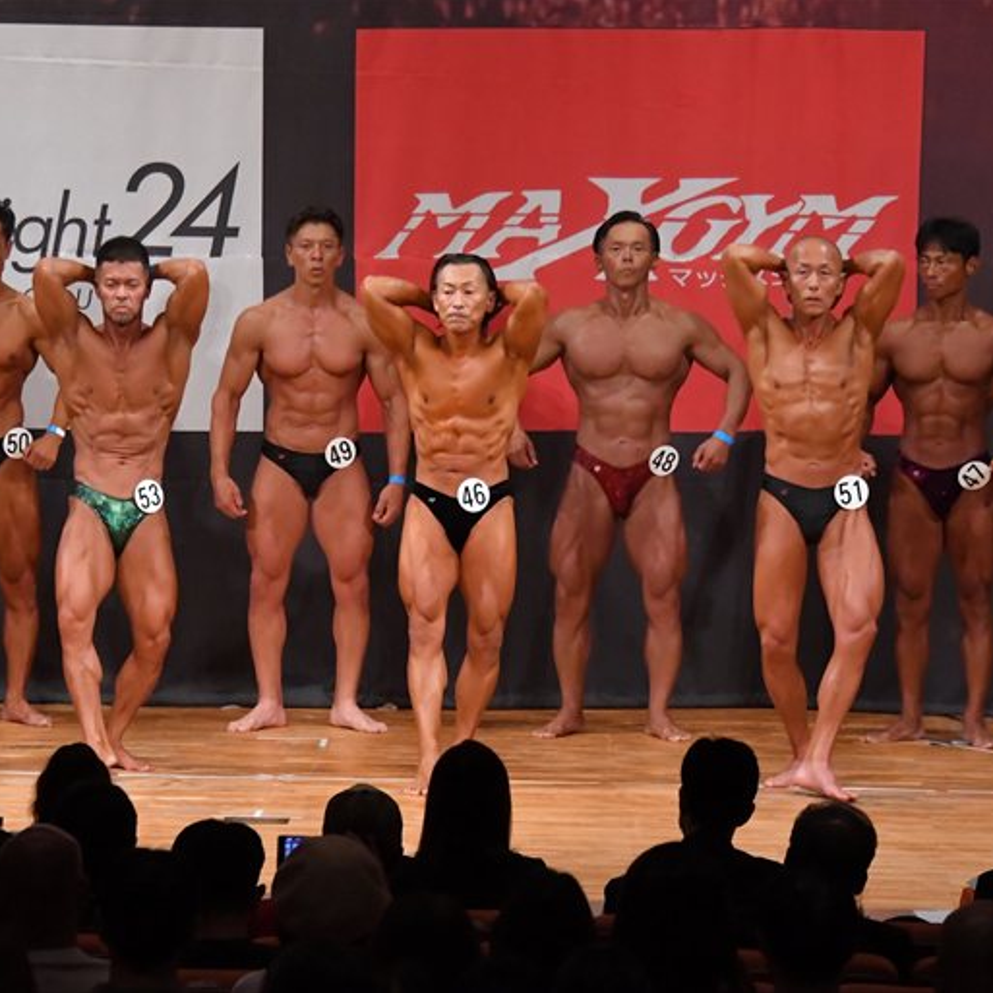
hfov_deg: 7.4
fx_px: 7627
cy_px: 496
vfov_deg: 7.4
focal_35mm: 235
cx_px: 316
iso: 6400
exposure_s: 1/400
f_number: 5.6
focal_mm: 122
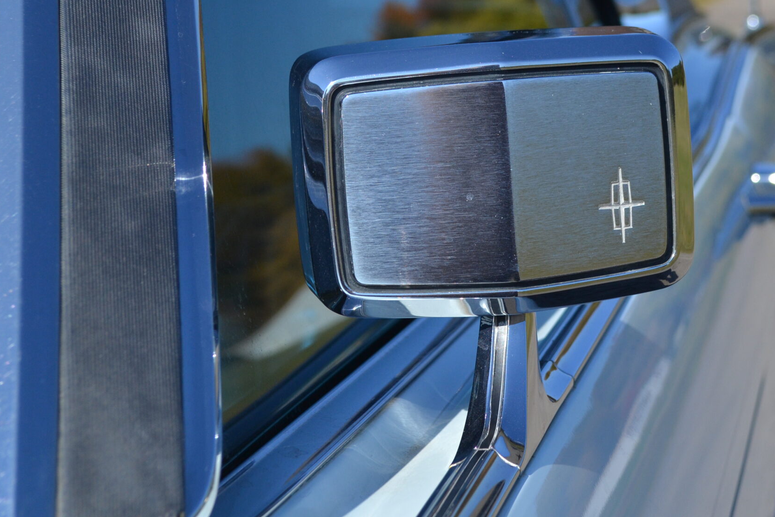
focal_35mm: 83
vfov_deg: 16.5
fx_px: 1787
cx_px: 486
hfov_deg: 24.4
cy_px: 237
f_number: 6.3
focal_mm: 36
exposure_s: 1/2000
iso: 400
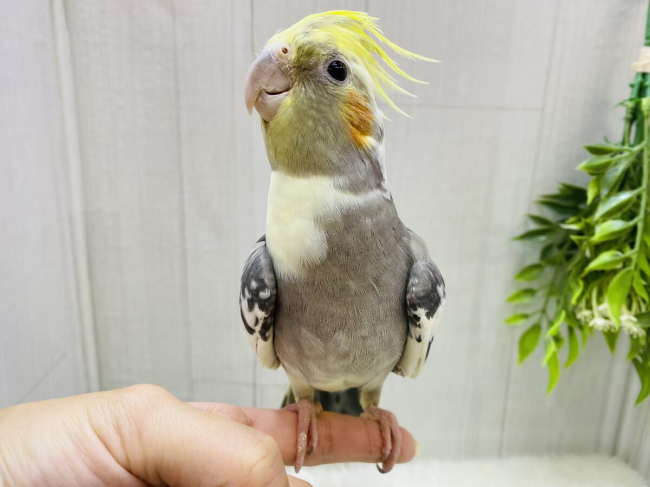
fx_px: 469
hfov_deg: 69.4
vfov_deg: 54.9
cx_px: 325
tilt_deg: -15.5
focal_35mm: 25
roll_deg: -1.5
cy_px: 244
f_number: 1.8
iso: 100
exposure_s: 1/100
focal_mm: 4.25
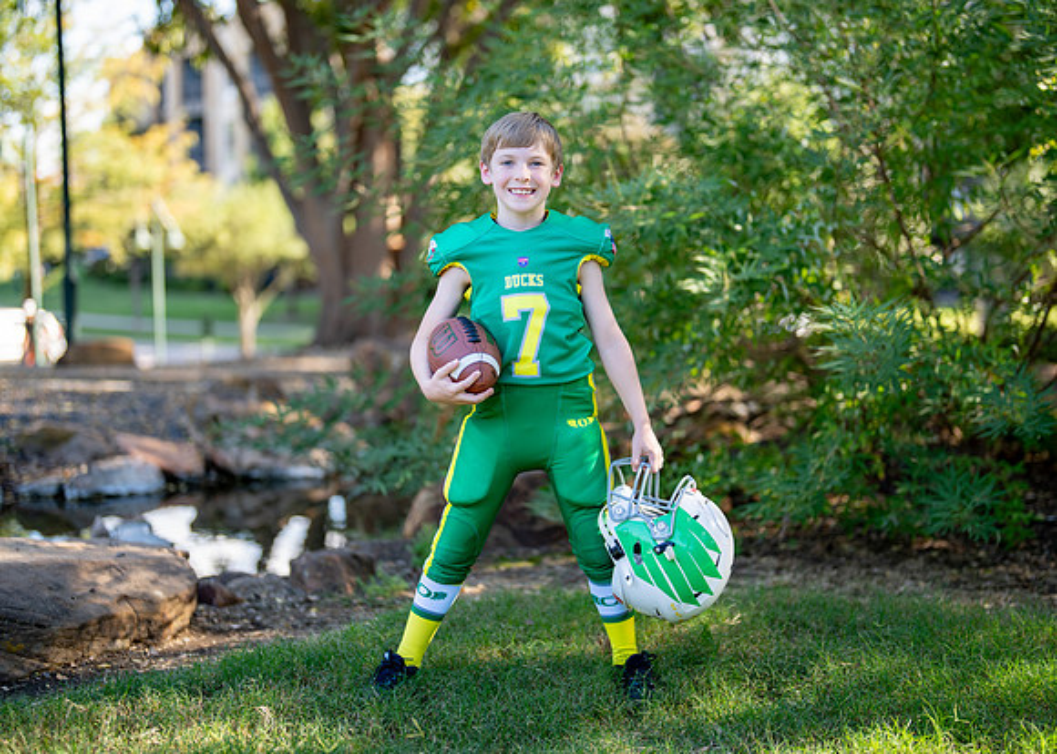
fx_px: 1743
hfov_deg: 33.7
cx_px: 562
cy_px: 367
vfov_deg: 24.4
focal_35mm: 58
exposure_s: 1/800
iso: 100
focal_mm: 50
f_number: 1.2
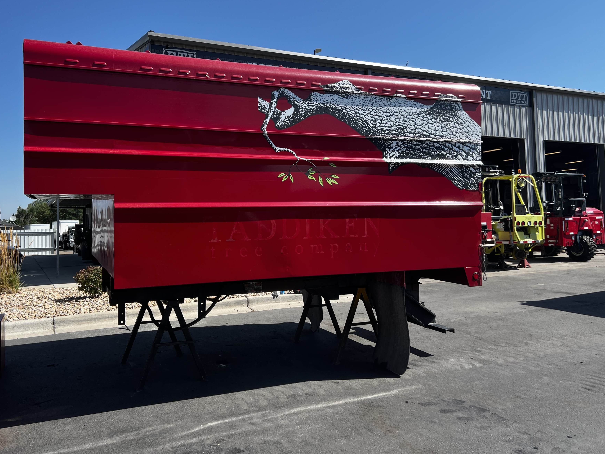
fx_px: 524
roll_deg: +2.6
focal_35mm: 30
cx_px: 262
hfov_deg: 59.7
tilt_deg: +4.2
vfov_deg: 46.7
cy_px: 195
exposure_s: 1/2353
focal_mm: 5.7
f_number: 1.5
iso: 50
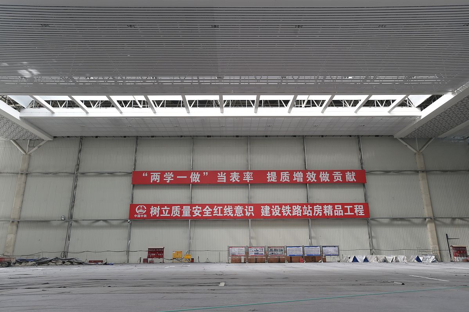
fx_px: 326
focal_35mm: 25
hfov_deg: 71.5
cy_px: 156
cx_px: 234
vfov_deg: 51.2
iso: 800
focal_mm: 25
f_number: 6.3
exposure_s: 1/160
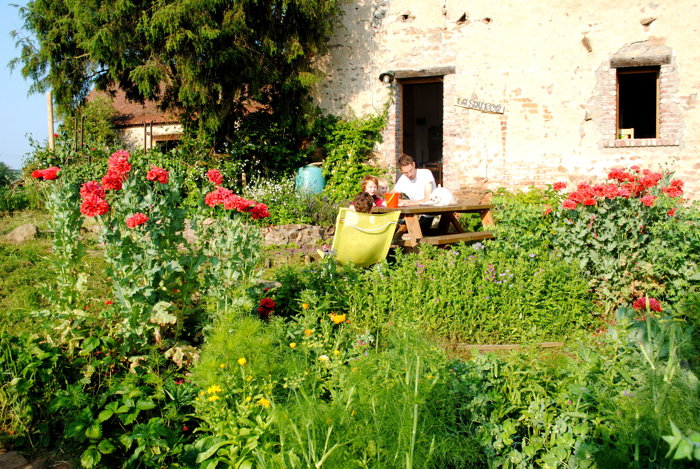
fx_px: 642
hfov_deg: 57.2
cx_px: 350
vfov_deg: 40.1
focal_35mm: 33
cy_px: 234
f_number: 6.3
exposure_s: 1/200
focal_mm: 22
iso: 100
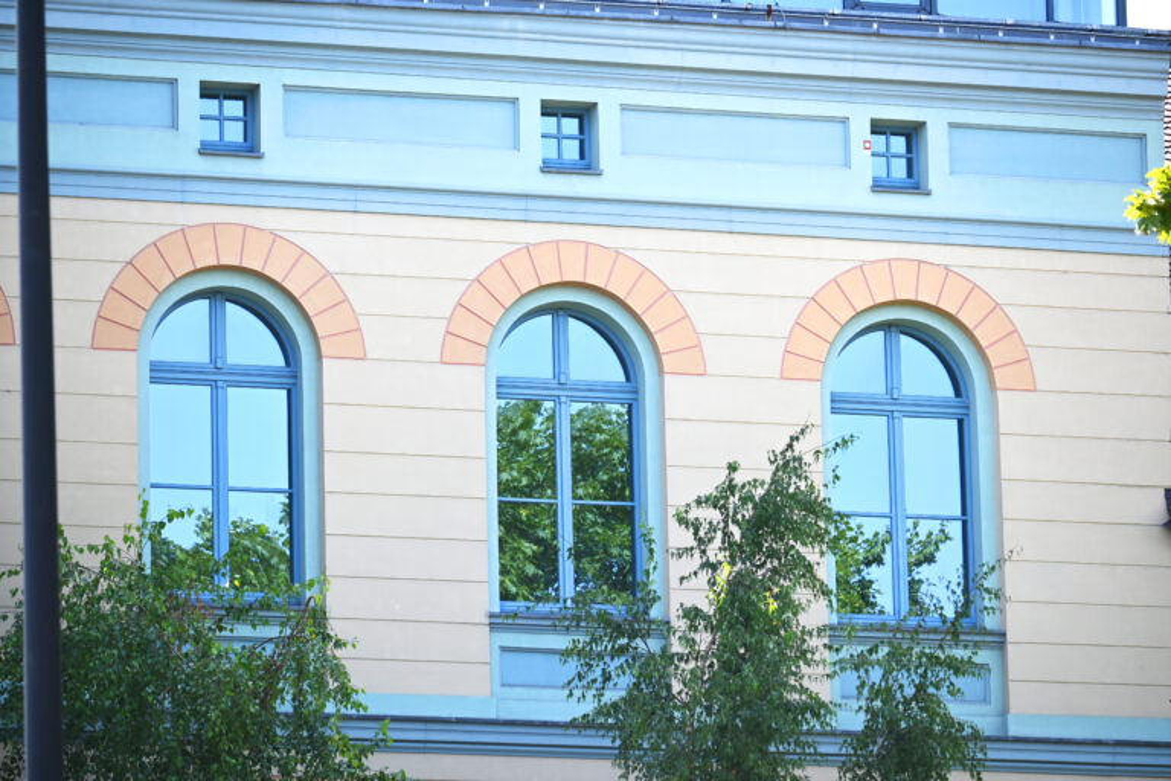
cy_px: 390
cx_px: 586
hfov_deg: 9.1
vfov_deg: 6.1
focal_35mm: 225
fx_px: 7318
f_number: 5.3
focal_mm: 150
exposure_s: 1/500
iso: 280
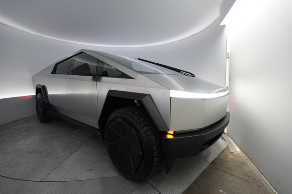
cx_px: 146
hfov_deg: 93.3
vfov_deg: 70.4
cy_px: 97
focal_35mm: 17
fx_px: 138
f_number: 3.5
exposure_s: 1/160
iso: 1600
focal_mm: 17
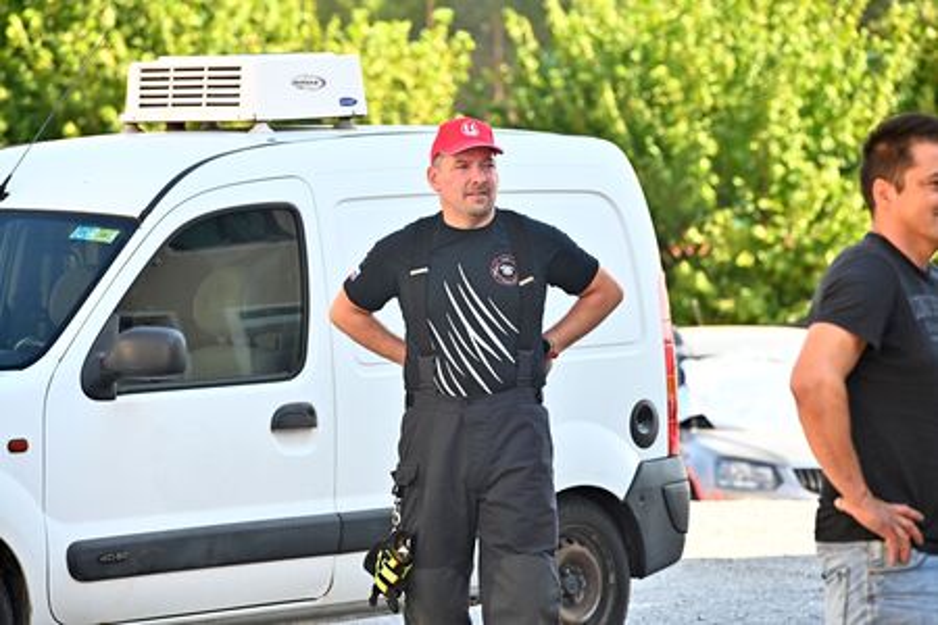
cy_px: 312
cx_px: 469
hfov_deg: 10.3
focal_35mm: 200
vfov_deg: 6.9
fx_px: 5211
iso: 1600
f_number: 7.1
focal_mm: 200
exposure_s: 1/1000
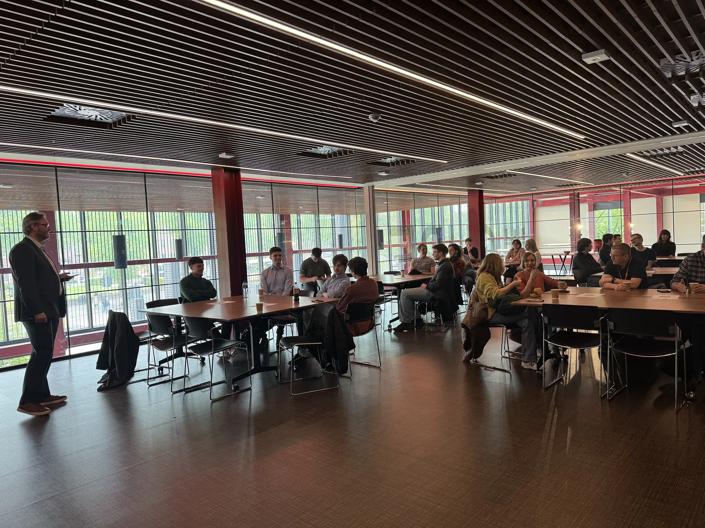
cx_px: 352
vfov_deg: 56.8
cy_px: 264
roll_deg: +3.6
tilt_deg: -2.7
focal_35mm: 24
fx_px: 489
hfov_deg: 71.6
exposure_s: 1/50
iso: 160
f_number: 1.78
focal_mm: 6.76
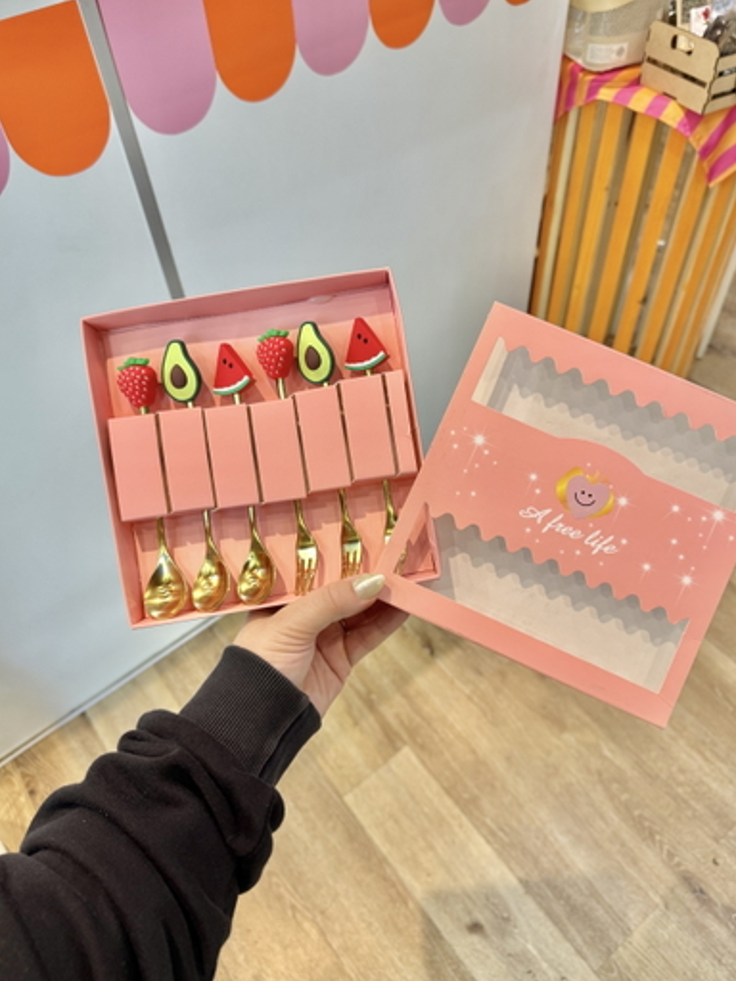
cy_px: 491
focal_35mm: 25
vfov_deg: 69.4
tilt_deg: -49.8
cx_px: 372
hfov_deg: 54.9
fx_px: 709
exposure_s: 1/100
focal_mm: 6.76
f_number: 1.78
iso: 125
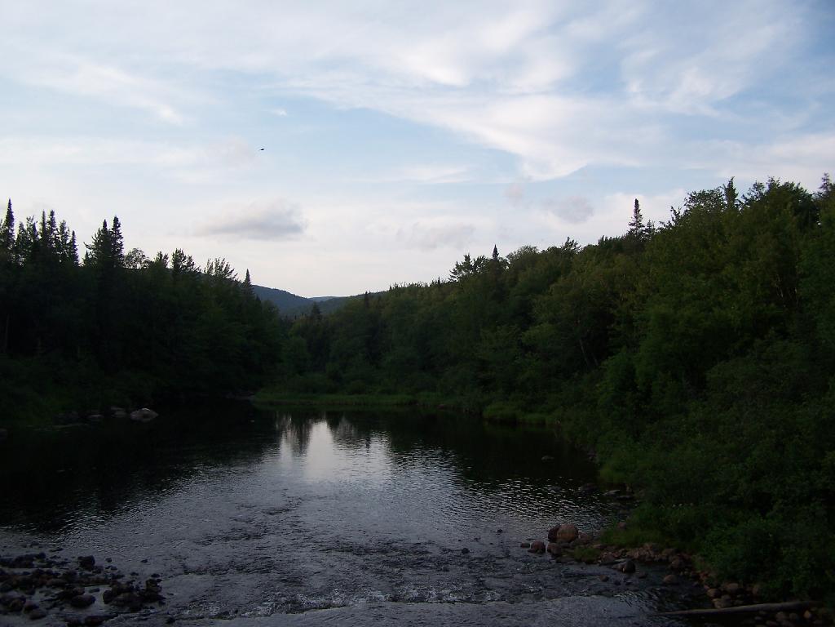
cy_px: 314
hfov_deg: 49.0
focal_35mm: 38
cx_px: 418
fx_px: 917
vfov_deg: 37.7
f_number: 2.8
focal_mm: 6.3
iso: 80
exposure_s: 1/500
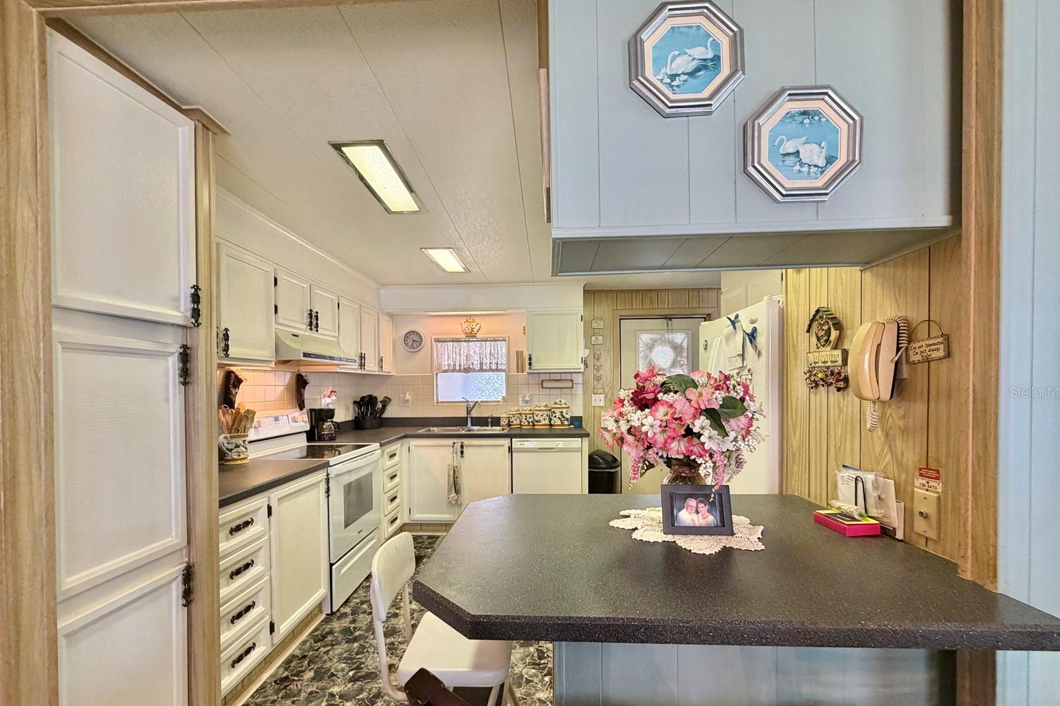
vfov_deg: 77.1
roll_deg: +0.2
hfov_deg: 100.4
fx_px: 442
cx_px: 528
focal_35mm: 15
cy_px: 392
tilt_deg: -0.5
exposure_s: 1/60
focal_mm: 2.22
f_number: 2.2
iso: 250
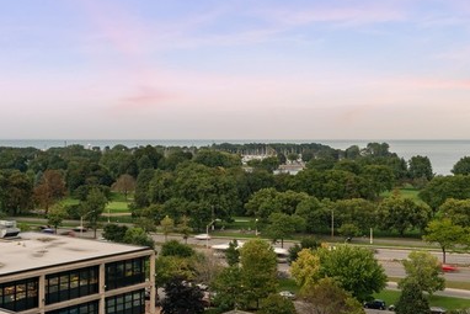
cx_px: 217
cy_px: 116
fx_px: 679
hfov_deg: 38.2
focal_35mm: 52
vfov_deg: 25.9
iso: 320
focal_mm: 31
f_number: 8
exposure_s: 1/15
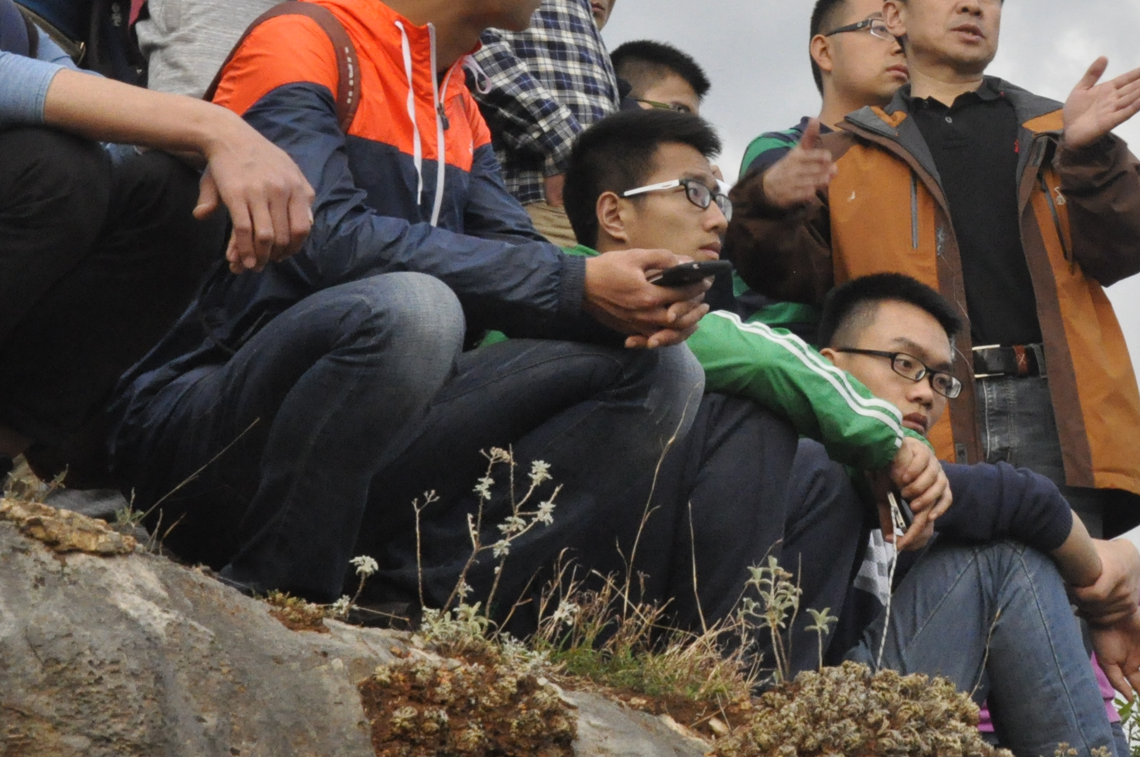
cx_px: 925
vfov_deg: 8.8
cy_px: 87
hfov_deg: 13.2
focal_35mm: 155
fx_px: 4902
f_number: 13
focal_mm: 48
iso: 2500
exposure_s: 1/160
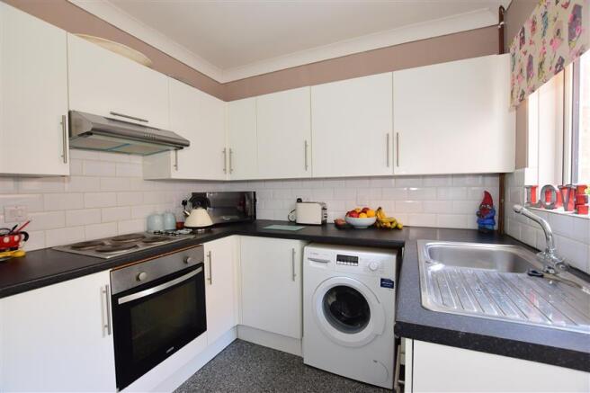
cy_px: 196
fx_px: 246
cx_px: 295
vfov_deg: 77.3
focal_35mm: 15
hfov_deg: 100.4
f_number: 5.6
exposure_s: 1/13
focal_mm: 10
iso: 400
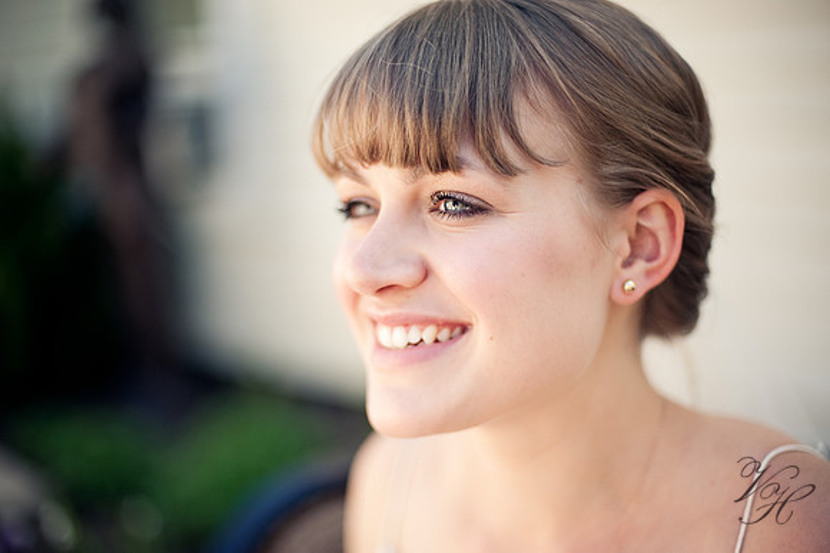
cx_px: 415
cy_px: 276
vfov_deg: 27.0
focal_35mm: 50
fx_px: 1152
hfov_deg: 39.6
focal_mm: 50
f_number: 1.4
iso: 200
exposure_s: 1/2500
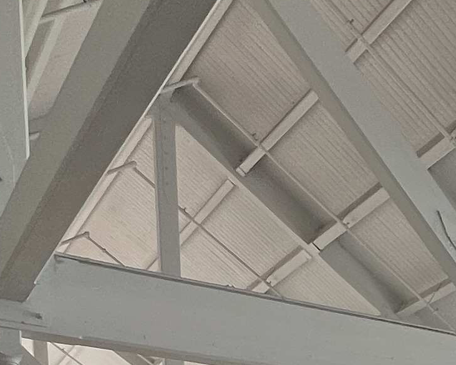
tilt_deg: -2.7
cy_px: 715
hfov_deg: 24.1
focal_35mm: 70
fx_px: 945
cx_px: 580
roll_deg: +1.6
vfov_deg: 16.8
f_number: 1.8
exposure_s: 1/99
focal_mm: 1.57
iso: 32
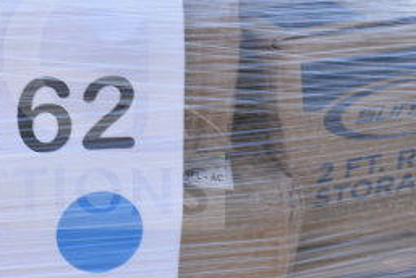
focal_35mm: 64
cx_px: 42
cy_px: 101
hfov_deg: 30.0
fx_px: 740
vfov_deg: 21.2
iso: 200
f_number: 6.3
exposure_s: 1/160
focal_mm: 18
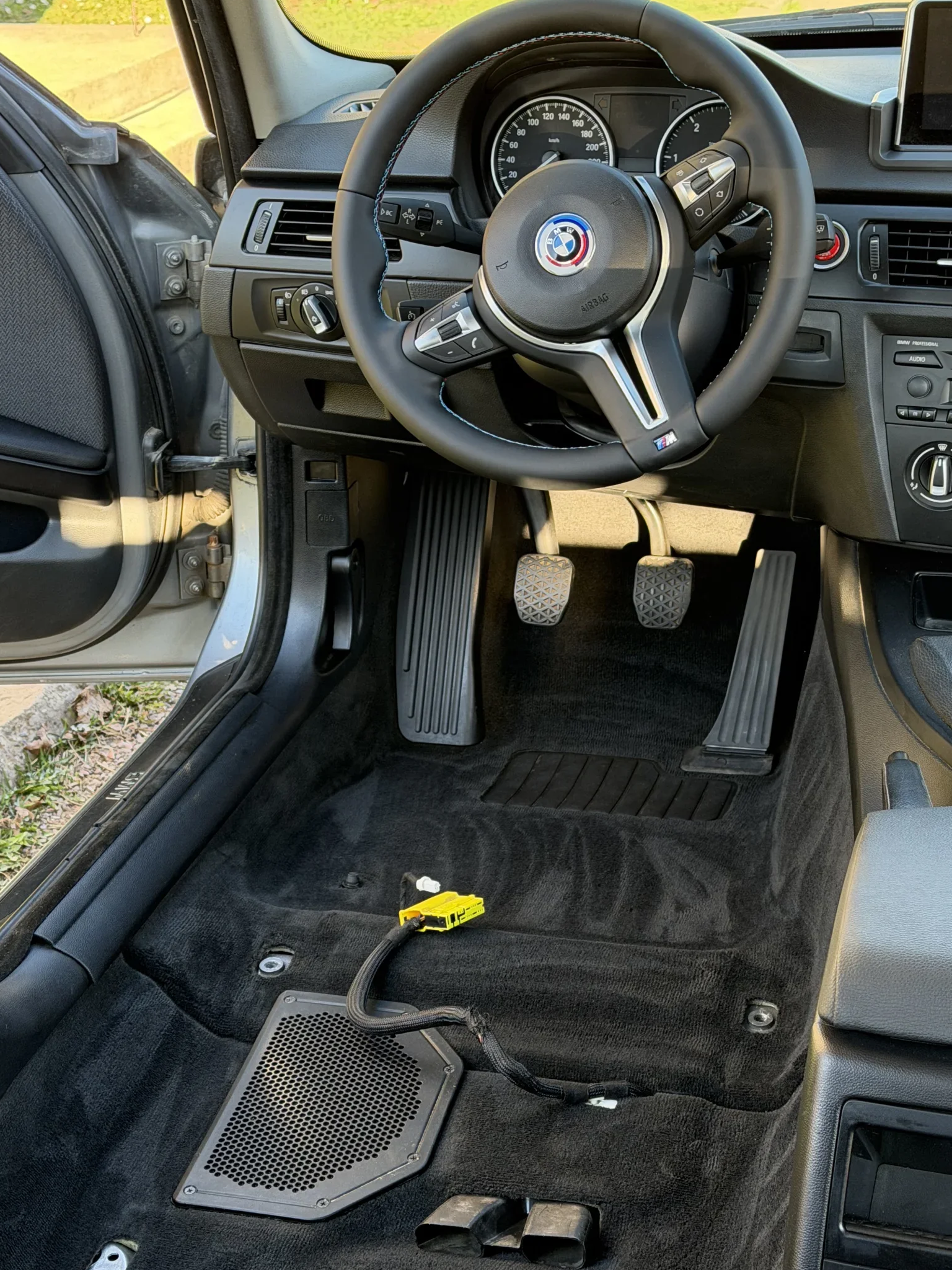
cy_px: 641
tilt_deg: -23.3
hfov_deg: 24.4
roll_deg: +2.4
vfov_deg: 32.2
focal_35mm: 60
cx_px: 533
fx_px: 2200
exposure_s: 1/127
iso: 200
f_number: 1.78
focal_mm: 6.76
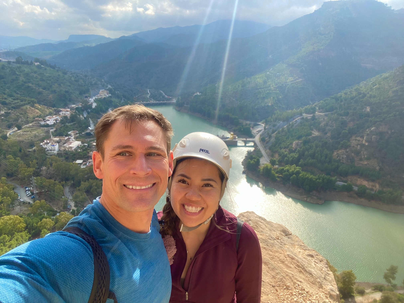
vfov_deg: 58.9
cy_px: 152
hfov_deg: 73.9
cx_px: 202
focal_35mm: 23
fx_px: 268
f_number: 2.2
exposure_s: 1/454
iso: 25
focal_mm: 2.71
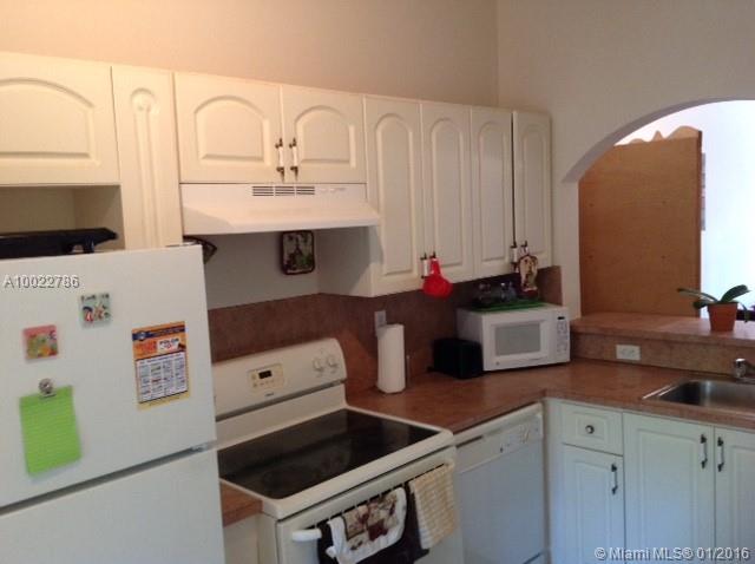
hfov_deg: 52.7
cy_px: 282
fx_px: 762
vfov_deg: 40.6
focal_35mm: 35
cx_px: 378
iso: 200
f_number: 2.4
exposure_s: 1/15
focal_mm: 4.28
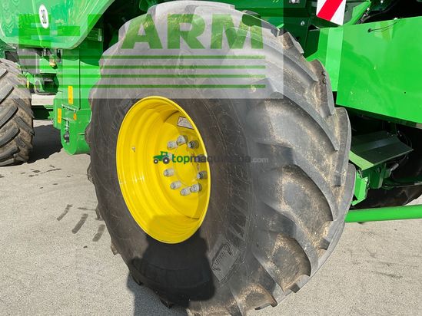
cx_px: 211
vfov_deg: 48.2
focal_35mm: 29
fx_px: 354
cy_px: 158
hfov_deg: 61.6
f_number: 1.8
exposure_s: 1/1412
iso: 16
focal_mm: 3
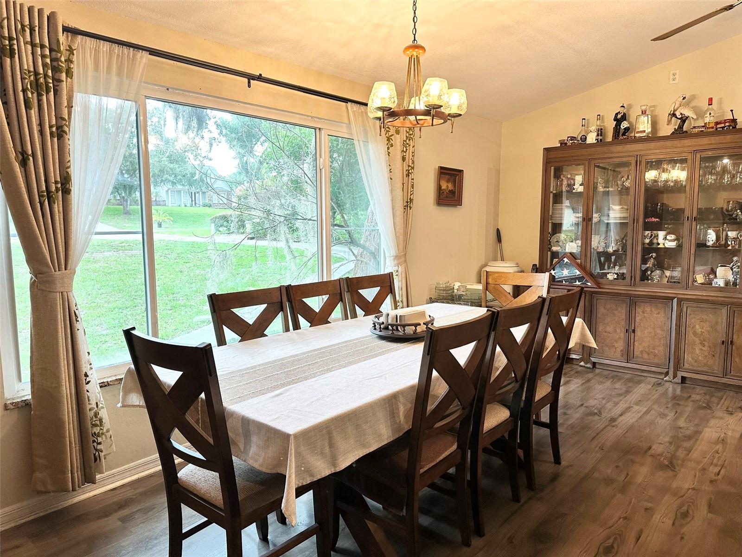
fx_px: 514
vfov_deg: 56.8
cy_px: 278
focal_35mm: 24
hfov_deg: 71.6
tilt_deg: -6.1
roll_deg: +0.1
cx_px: 371
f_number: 1.78
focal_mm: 6.86
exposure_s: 1/60
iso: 125
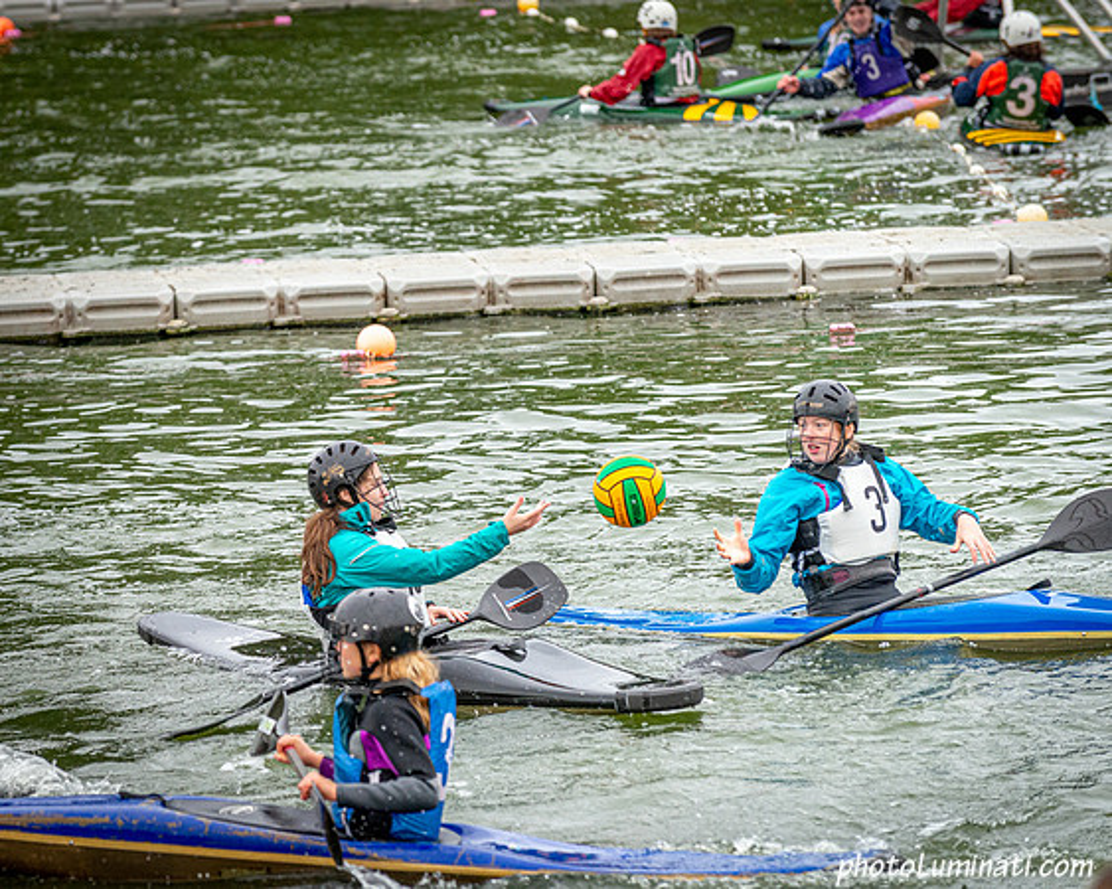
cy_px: 489
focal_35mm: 248
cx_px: 379
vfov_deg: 6.2
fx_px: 8149
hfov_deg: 7.8
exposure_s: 1/3200
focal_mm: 200
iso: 2500
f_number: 4.5
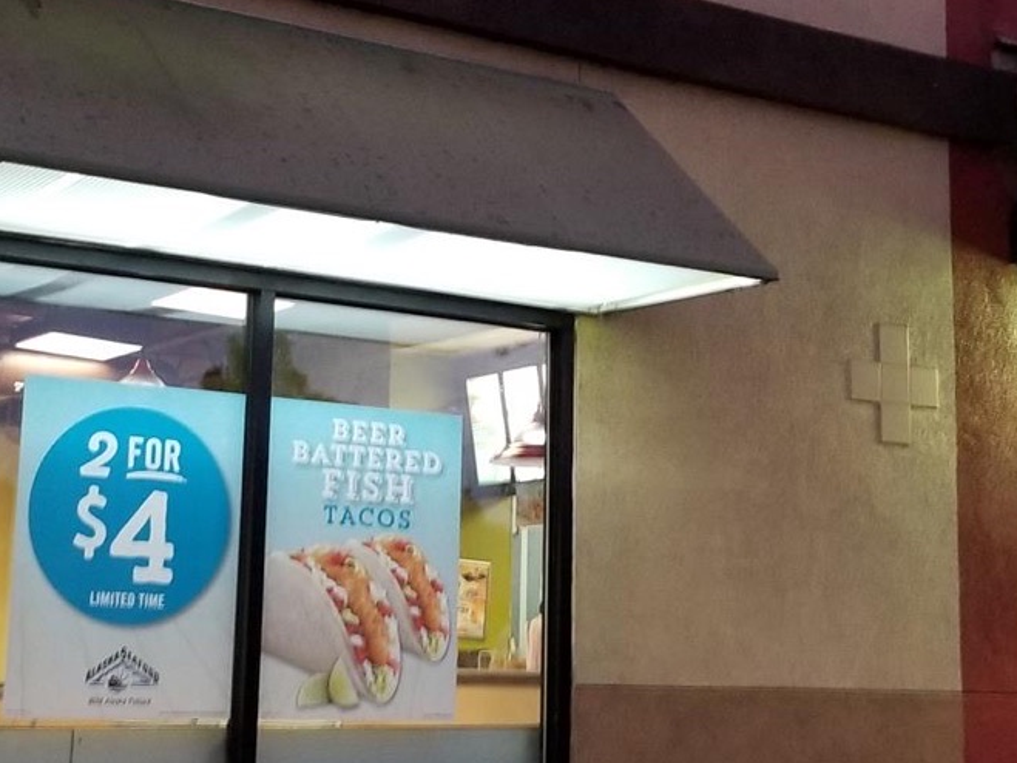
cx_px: 494
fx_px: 2086
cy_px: 338
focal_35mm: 71
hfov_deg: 27.4
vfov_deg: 20.7
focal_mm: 4.3
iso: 160
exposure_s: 1/30
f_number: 1.7
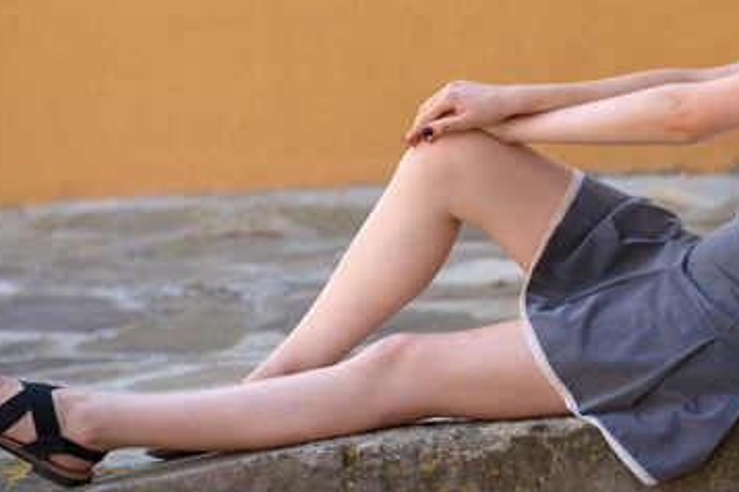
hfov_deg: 16.9
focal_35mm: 121
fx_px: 2484
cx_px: 524
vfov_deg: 11.3
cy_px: 114
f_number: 2.8
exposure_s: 1/320
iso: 100
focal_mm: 72
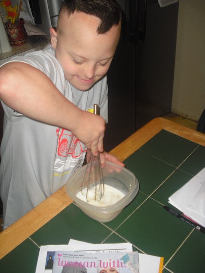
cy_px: 136
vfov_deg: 49.0
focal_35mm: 38
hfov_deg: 37.7
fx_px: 300
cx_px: 102
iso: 100
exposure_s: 1/60
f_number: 2.8
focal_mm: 6.2
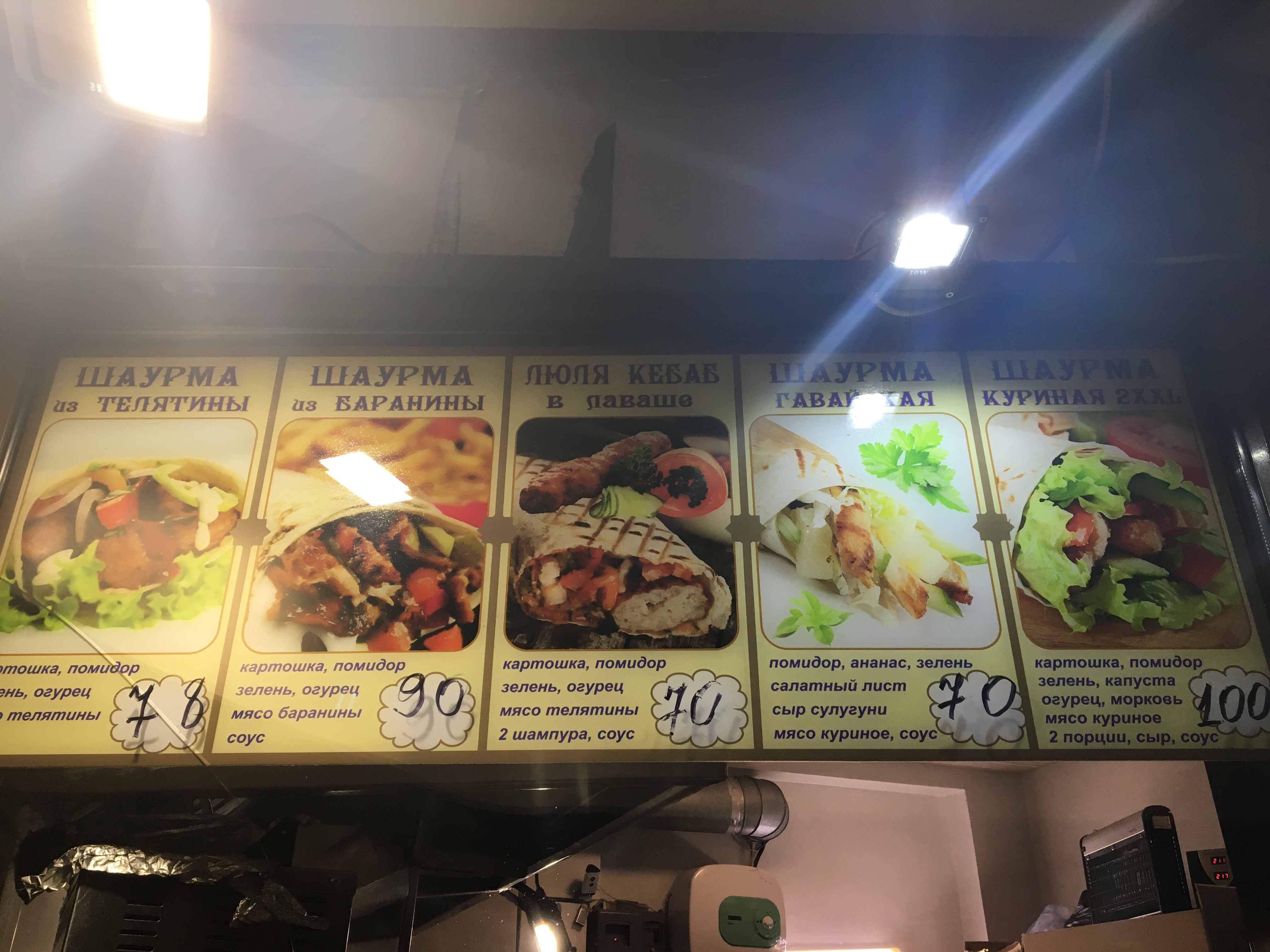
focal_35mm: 29
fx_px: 1064
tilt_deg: +29.2
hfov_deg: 61.7
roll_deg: -0.7
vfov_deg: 48.2
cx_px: 635
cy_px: 476
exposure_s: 1/33
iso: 25
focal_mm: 4.15
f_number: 2.2
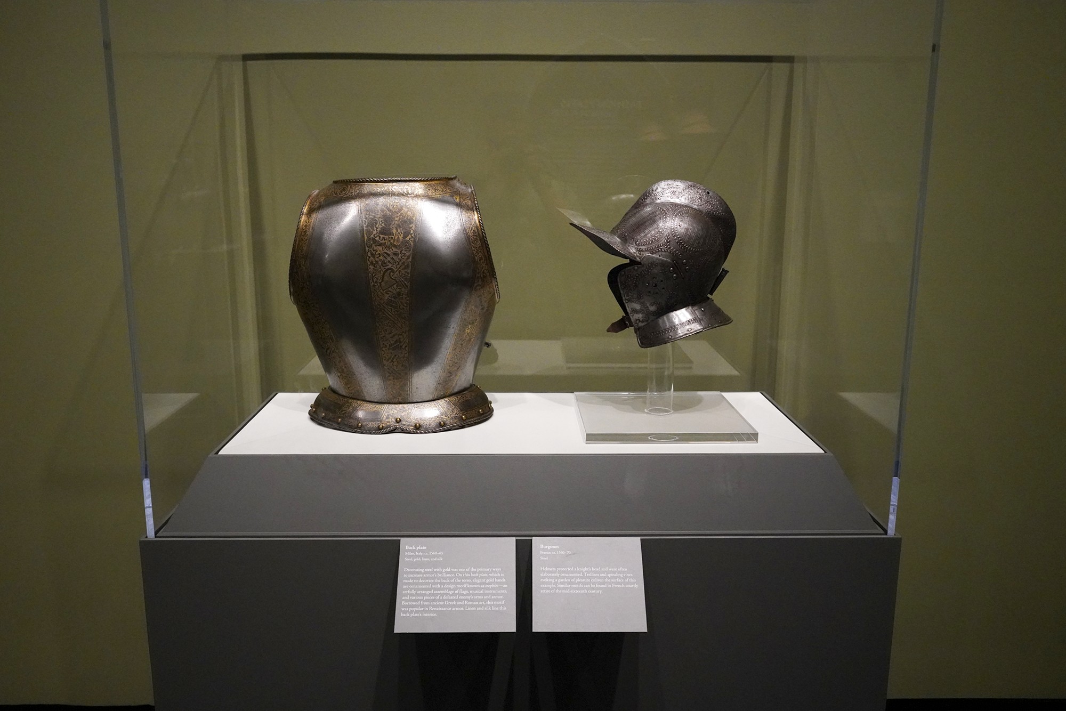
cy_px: 356
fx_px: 888
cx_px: 533
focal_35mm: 30
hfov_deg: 61.9
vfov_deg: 43.6
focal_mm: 30
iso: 8000
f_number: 4.5
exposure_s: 1/100
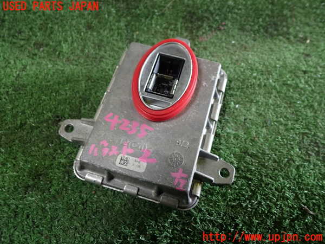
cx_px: 162
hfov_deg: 60.0
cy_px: 122
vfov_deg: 46.8
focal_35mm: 30
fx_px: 282
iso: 200
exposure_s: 1/30
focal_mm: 5.4
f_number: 2.3
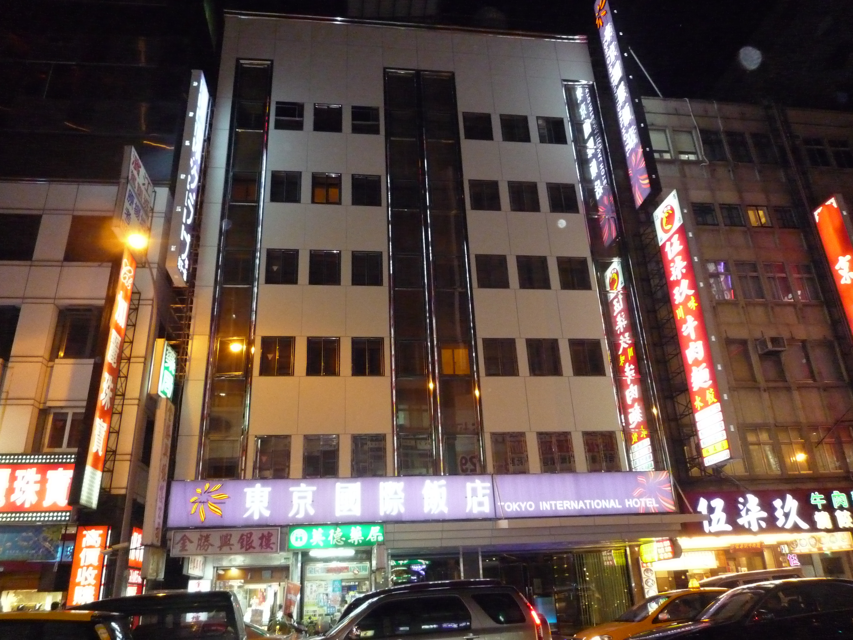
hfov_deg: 69.4
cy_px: 320
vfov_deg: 54.9
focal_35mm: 25
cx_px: 426
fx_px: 616
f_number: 2.8
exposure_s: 1/30
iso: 800
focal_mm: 4.4
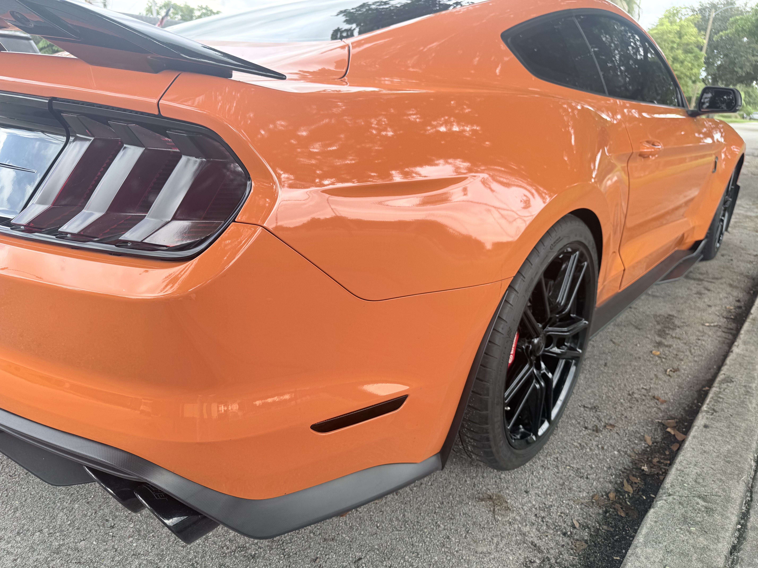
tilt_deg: -19.4
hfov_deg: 71.6
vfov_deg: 56.8
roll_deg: -3.6
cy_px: 284
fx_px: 526
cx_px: 379
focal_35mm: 24
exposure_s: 1/567
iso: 80
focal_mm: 6.76
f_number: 1.78
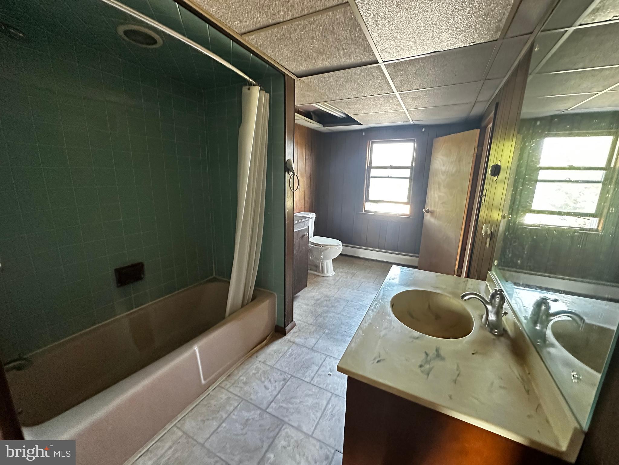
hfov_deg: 102.1
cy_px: 232
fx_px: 250
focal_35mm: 14
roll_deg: -1.6
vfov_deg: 85.7
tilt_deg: -12.3
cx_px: 310
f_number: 2.2
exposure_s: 1/57
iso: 1250
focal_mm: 2.22
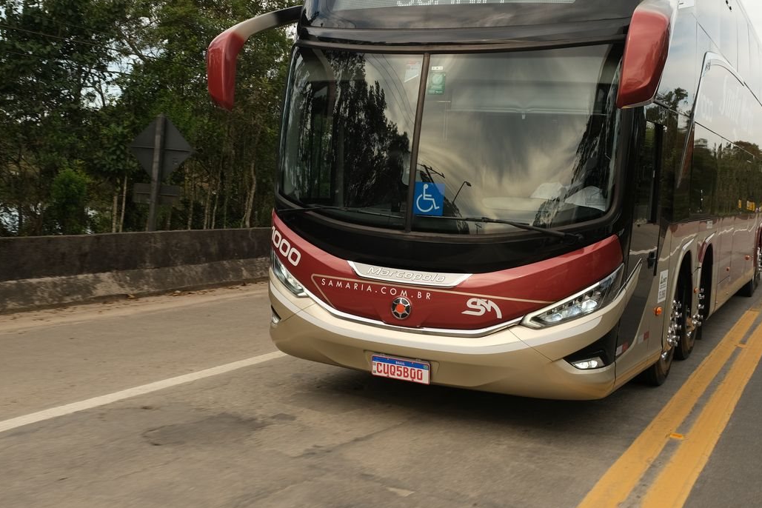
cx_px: 350
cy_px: 164
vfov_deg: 31.6
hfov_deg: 46.4
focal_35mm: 42
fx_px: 889
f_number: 5.6
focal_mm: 18
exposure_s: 1/250
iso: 160
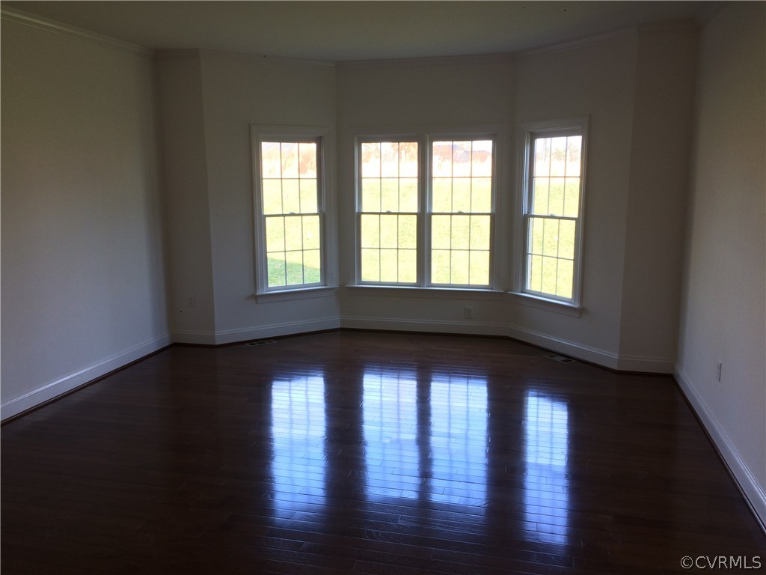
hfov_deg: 61.7
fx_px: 642
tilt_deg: -10.0
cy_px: 288
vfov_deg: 48.2
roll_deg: +1.0
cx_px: 383
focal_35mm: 29
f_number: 2.2
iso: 40
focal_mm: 4.15
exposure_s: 1/60
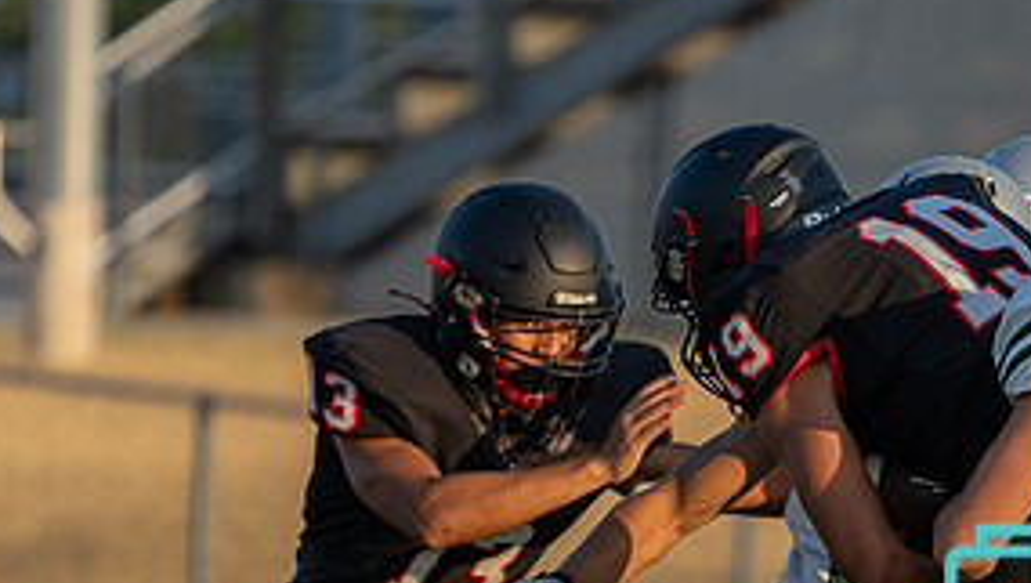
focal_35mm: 1066
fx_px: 29172
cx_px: 1077
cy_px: 714
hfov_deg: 2.0
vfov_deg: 1.1
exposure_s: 1/1250
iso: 400
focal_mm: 367
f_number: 5.6
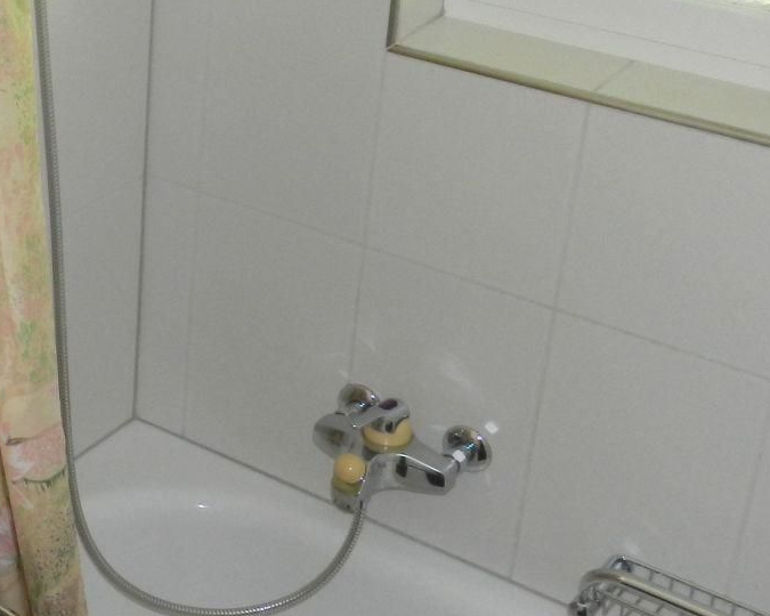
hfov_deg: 23.7
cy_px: 235
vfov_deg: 20.7
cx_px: -122
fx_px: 1686
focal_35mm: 74
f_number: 3.5
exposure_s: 1/30
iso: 200
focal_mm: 4.5
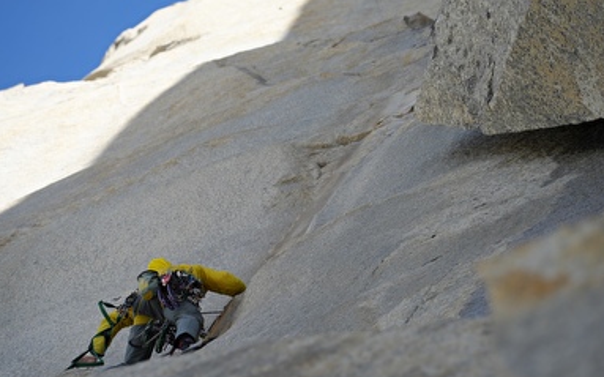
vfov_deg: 7.6
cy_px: 223
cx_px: 282
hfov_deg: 12.1
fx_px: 2846
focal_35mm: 173
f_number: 5.6
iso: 100
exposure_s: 1/250
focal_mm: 151
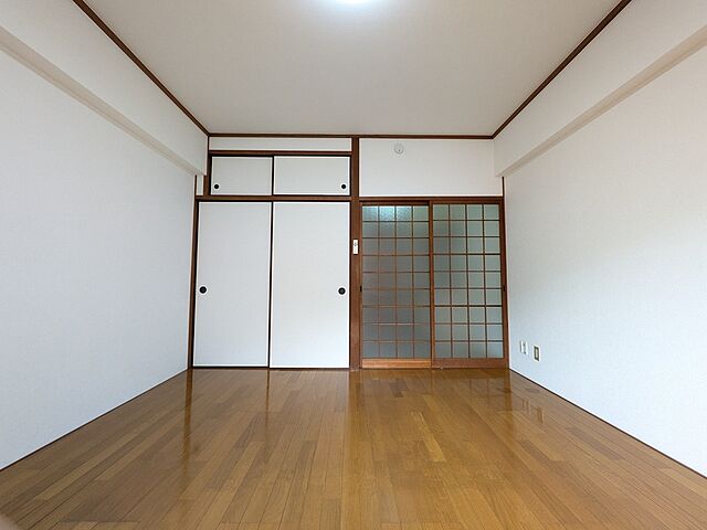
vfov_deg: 85.7
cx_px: 354
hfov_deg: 102.1
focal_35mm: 14
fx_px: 286
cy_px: 265
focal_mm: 1.83
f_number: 2.2
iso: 152
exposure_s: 1/60
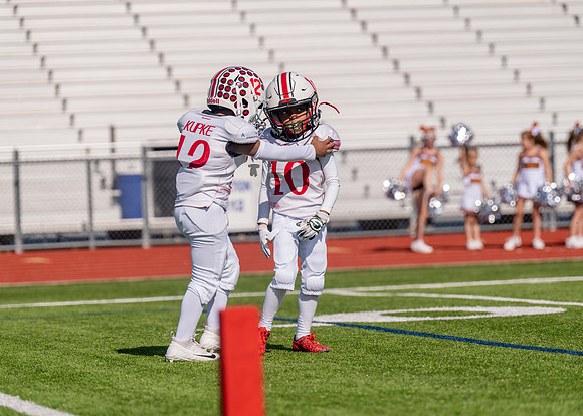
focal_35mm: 202
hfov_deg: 10.0
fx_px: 3348
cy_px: 208
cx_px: 292
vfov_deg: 7.1
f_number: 4
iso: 160
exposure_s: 1/2000
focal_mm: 193
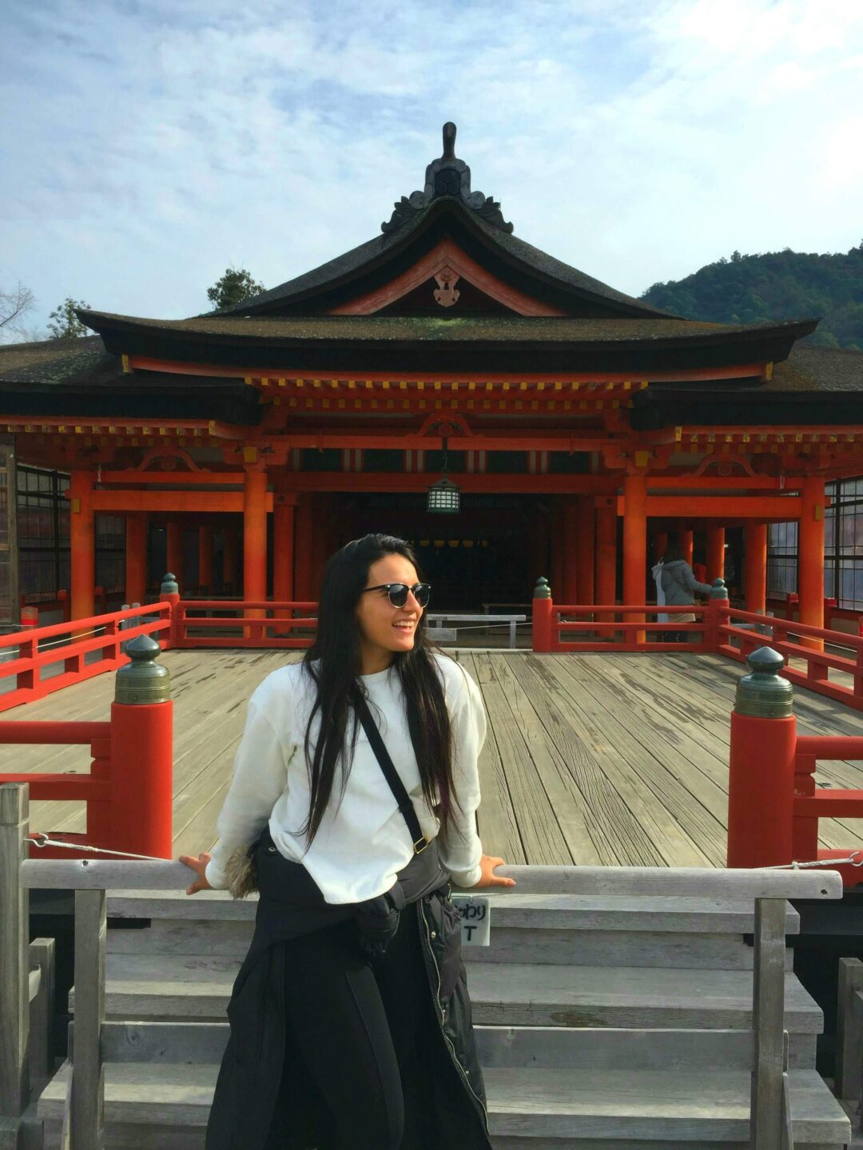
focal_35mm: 29
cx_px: 432
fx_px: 964
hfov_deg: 48.2
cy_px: 575
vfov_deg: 61.7
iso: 32
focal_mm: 4.15
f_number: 2.2
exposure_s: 1/1667
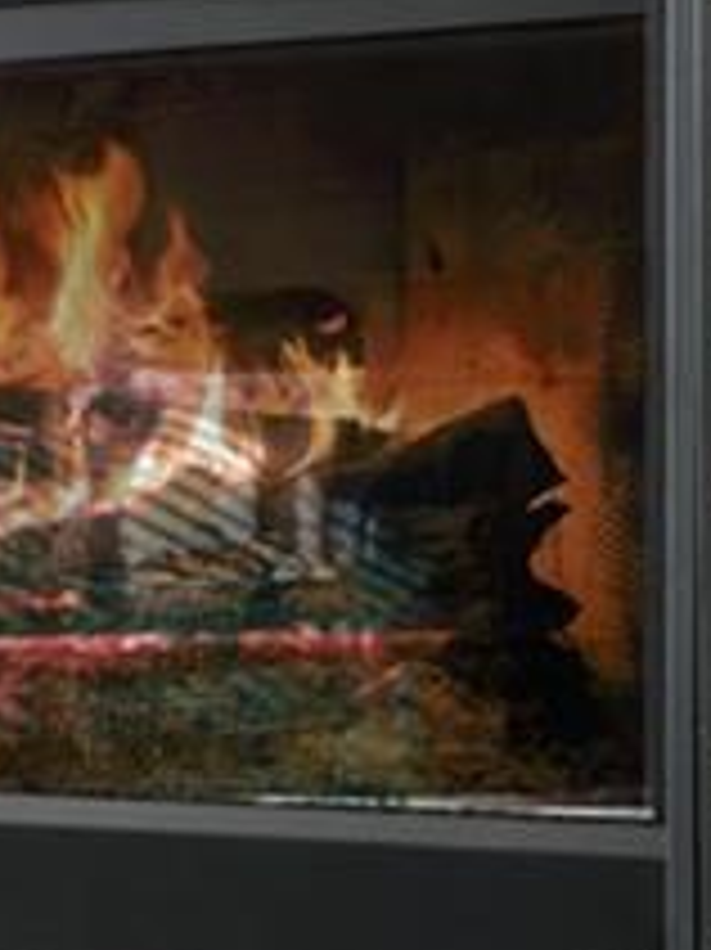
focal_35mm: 154
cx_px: -410
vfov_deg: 12.8
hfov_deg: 9.3
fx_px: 4222
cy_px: 540
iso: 200
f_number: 11
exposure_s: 1/2
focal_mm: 33
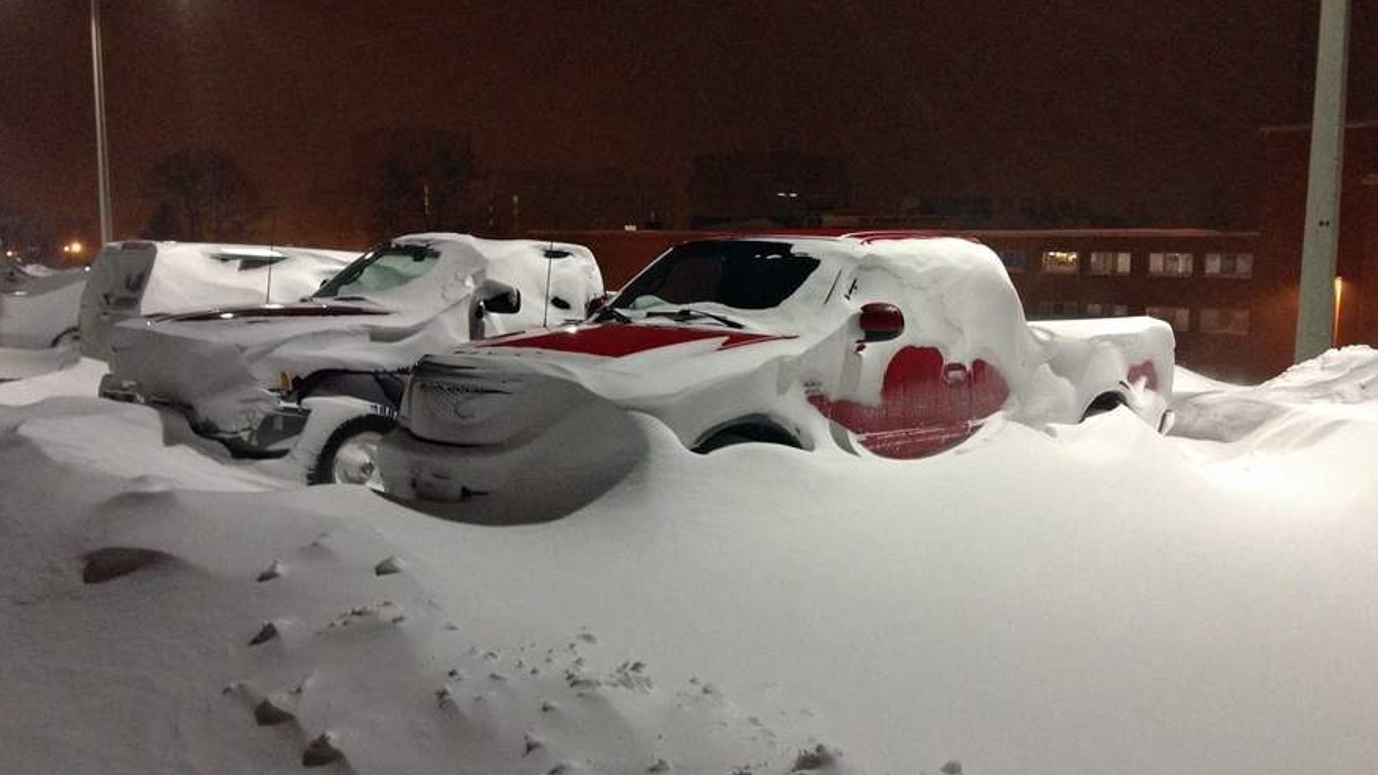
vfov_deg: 32.0
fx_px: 1352
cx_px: 702
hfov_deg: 54.0
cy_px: 395
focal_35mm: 37
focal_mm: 4.1
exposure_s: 1/20
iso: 320
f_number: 2.4
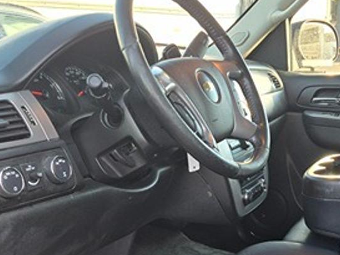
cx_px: 266
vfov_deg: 25.5
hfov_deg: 34.6
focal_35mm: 54
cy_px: 264
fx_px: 531
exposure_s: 1/120
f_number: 1.8
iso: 50
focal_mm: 5.4
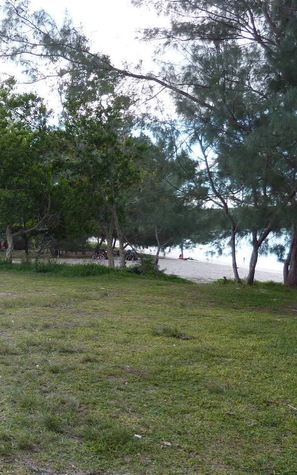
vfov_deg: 44.4
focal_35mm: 45
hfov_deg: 25.2
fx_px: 583
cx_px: -75
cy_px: 236
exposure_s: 1/160
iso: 80
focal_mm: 4.1
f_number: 3.3
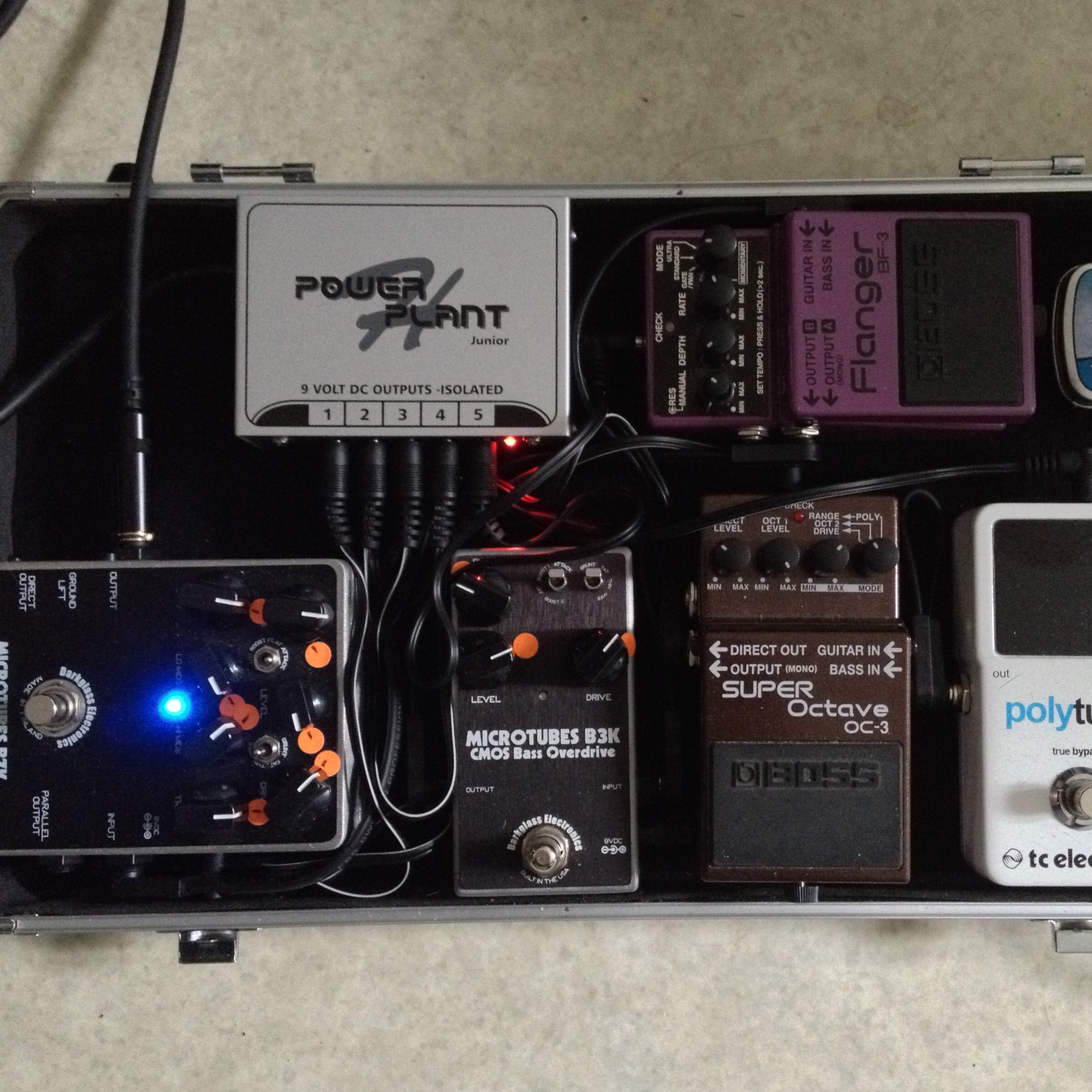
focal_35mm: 42
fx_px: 1499
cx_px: 631
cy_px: 553
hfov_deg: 39.9
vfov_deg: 40.0
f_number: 2.4
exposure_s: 1/15
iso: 800
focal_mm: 4.28
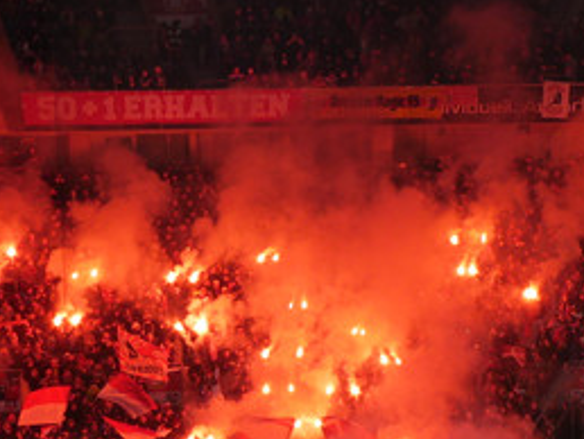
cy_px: 319
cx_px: 235
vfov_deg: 6.7
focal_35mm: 223
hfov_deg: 8.9
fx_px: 3766
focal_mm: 16.1
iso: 80
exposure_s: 1/125
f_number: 4.9
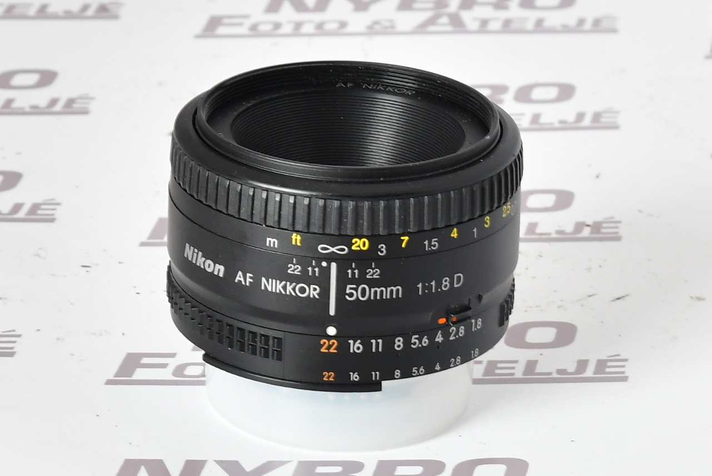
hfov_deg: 30.9
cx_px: 356
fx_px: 1287
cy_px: 238
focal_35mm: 65
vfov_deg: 21.0
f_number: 11
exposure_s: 1/125
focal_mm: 65
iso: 800
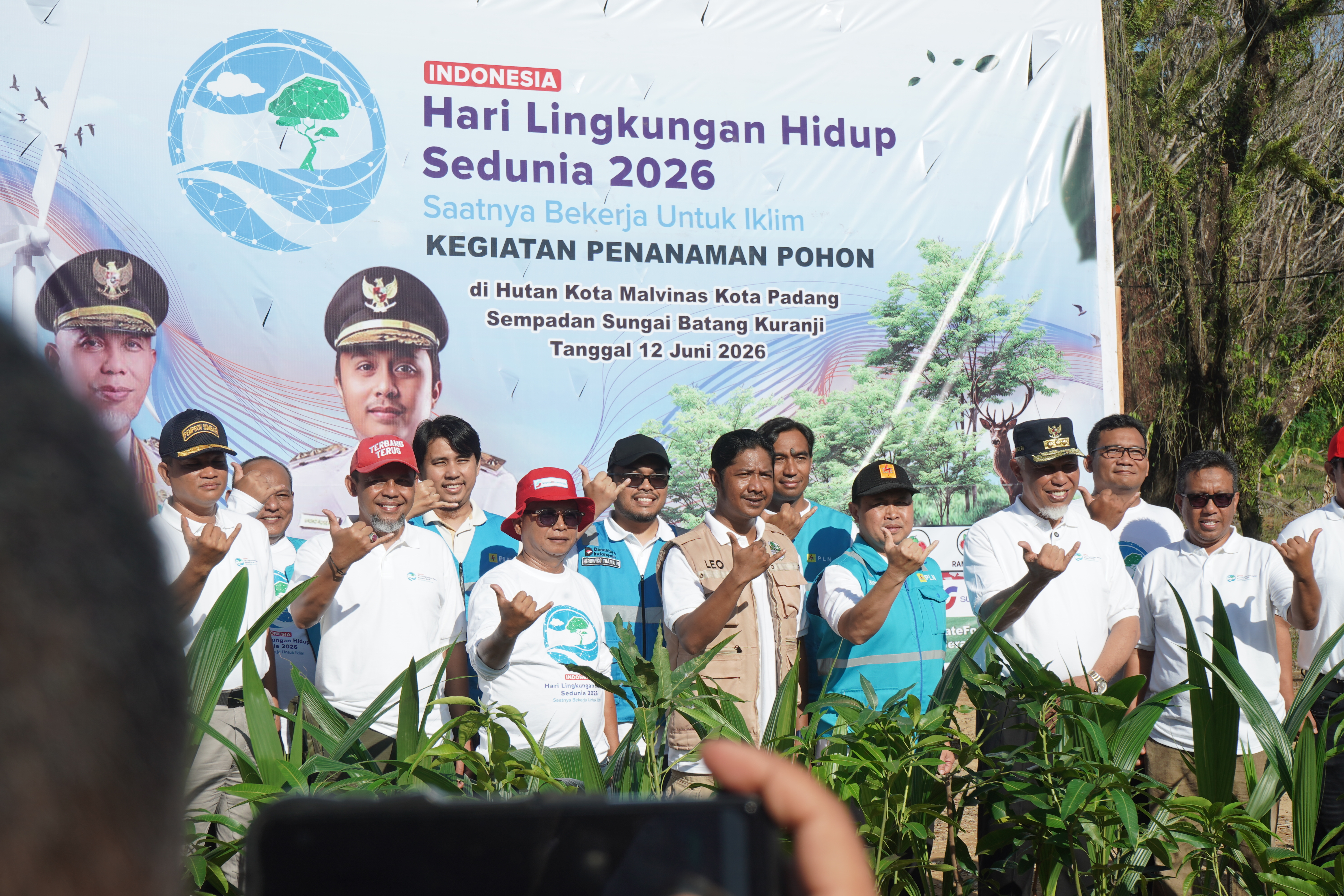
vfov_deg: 19.5
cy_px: 448
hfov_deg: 28.8
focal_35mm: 70
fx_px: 2613
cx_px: 672
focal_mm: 70
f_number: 14
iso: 160
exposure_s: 1/160
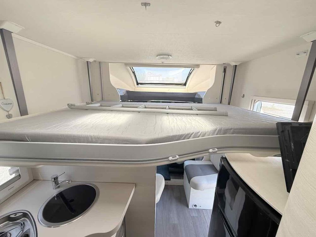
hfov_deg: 102.1
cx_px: 158
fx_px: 128
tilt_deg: -15.9
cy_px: 118
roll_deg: -0.2
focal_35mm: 14
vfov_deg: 85.7
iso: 64
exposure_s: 1/276
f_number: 2.2
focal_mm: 2.22
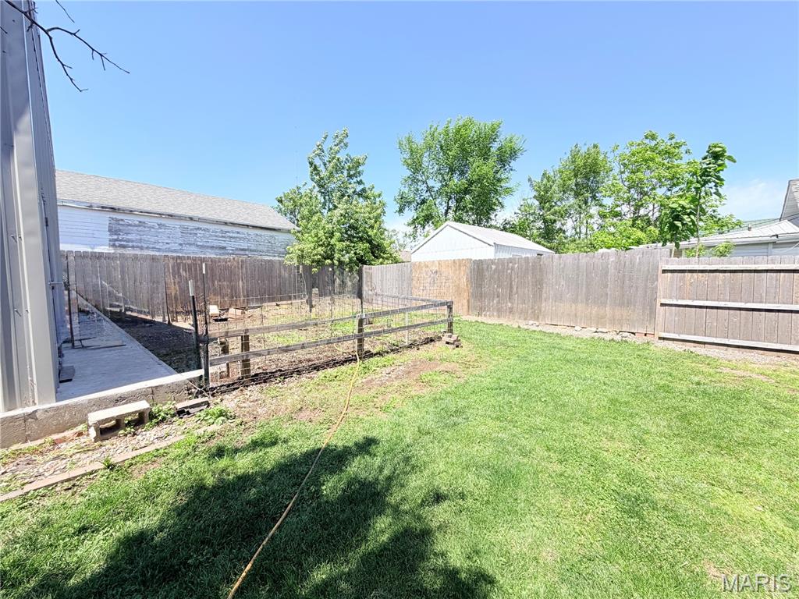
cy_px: 300
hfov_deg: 102.1
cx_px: 400
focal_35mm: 14
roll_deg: +1.2
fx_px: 323
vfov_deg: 85.7
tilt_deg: -3.9
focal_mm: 2.22
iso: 32
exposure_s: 1/770
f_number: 2.2
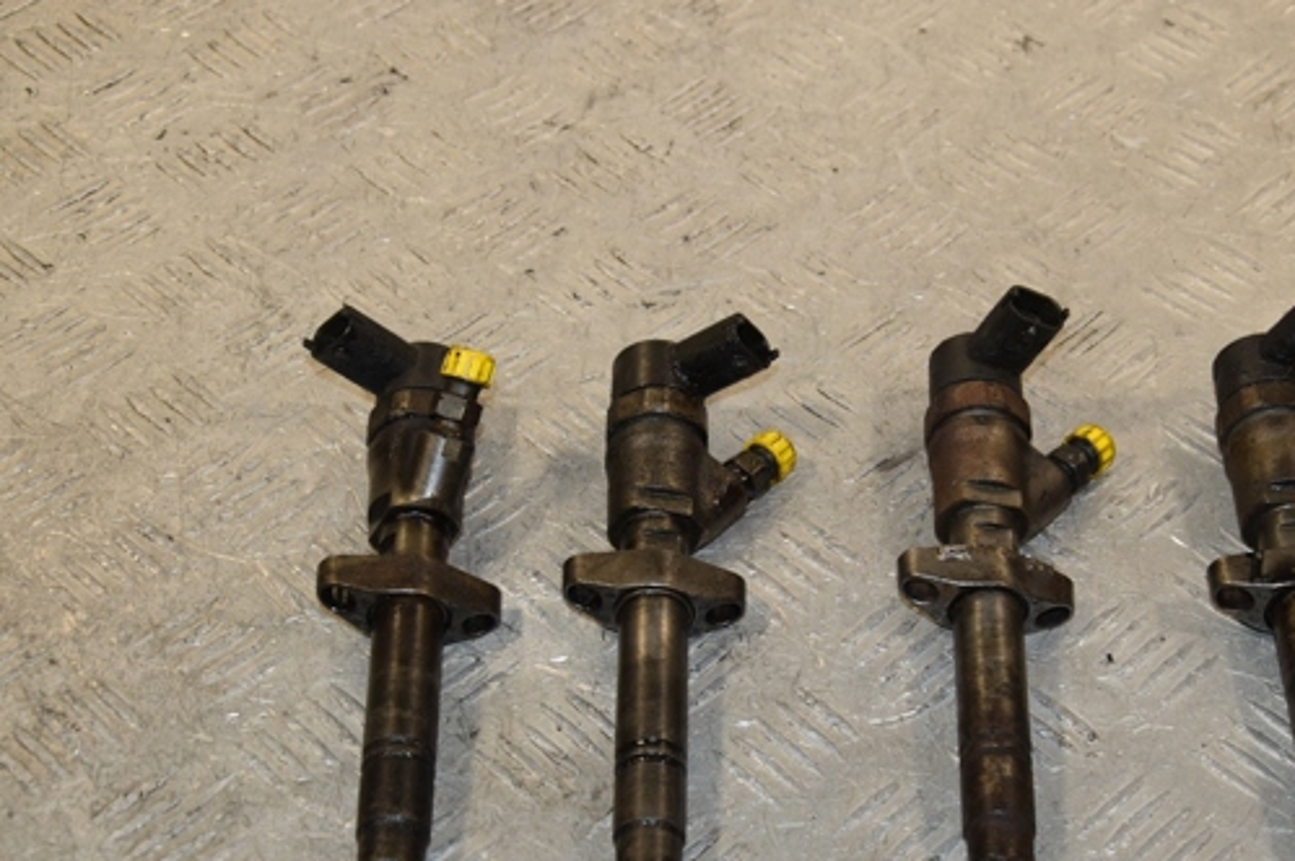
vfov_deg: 17.7
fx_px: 2768
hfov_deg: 26.3
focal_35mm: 77
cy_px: 513
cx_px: 807
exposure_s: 1/200
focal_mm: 40
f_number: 6.3
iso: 800
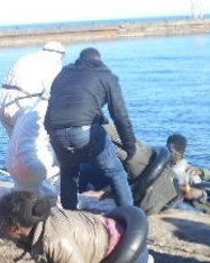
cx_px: 2
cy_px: 156
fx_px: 762
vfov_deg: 19.6
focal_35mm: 98
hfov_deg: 15.4
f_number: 3.6
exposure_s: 1/320
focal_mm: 5.8
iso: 80
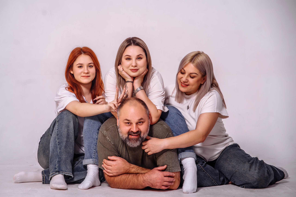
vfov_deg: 14.6
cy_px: 109
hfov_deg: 21.7
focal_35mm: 94
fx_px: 771
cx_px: 133
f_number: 5
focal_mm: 85
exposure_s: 1/160
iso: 100
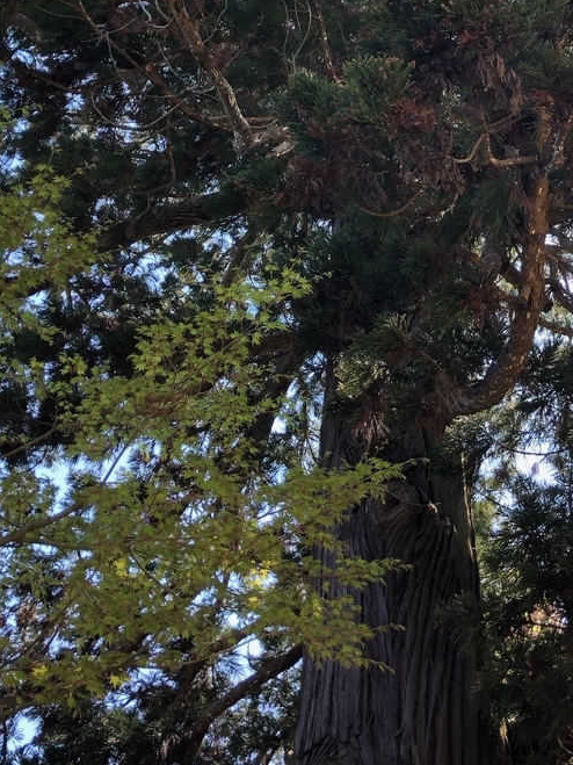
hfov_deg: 28.2
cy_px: 207
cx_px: 427
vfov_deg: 36.7
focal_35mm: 51
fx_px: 1126
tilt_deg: +60.1
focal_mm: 3.99
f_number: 1.8
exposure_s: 1/120
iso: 25
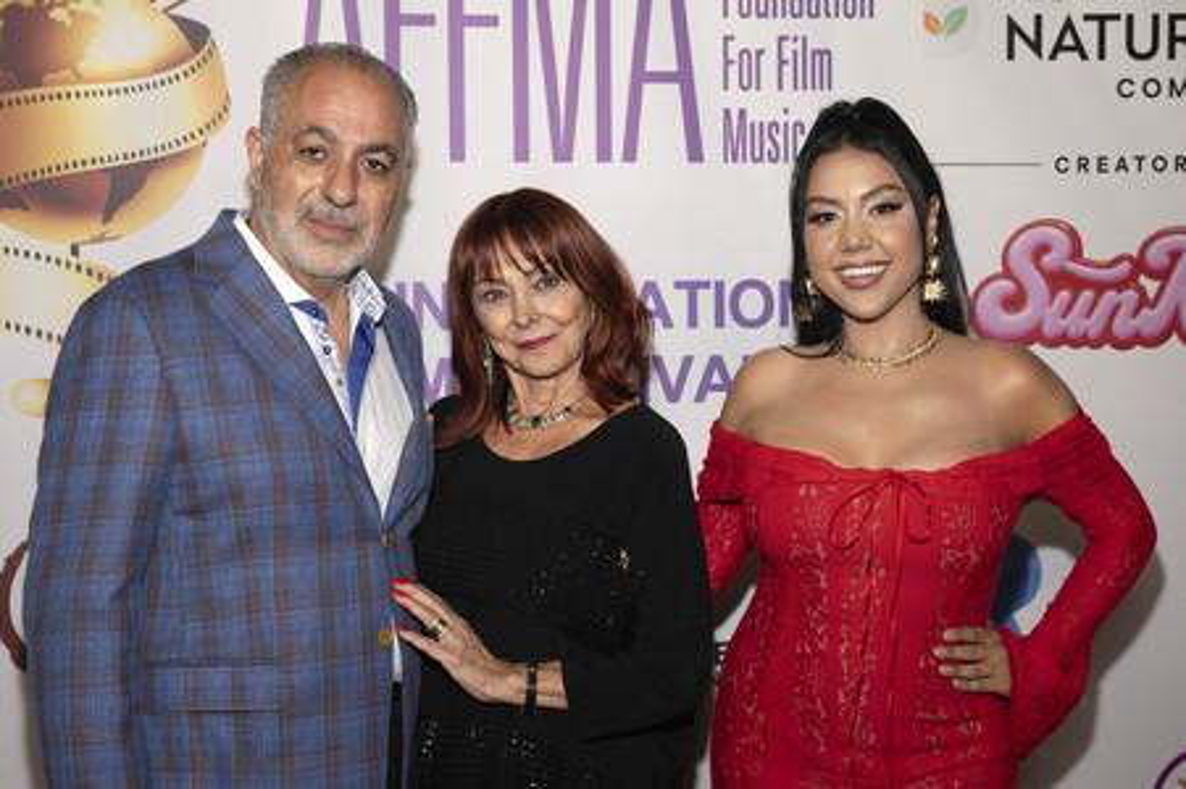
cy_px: 394
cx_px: 593
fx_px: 1580
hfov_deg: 41.1
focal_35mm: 48
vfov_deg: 28.0
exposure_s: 1/200
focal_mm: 48
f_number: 6.3
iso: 800
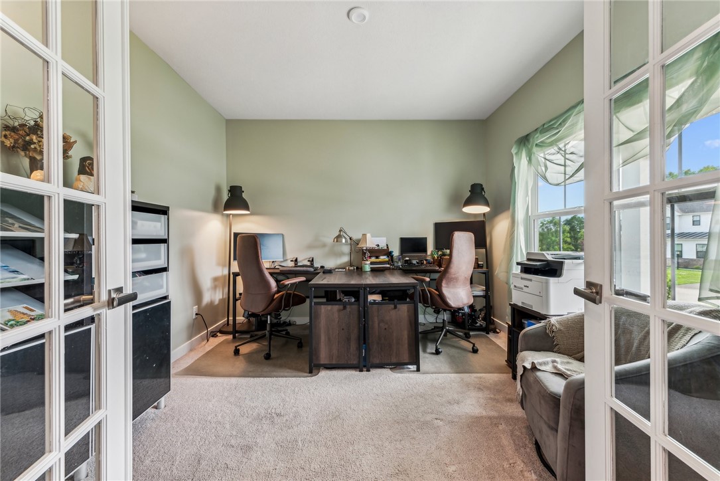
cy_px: 240
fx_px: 280
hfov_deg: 104.2
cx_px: 360
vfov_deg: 81.2
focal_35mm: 14
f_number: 11
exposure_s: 1/2.5
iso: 50
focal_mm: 14
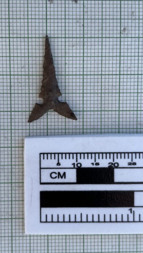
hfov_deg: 20.7
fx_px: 391
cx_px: 63
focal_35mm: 58
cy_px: 129
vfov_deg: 36.0
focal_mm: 5.96
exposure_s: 1/413
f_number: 1.6
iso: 32
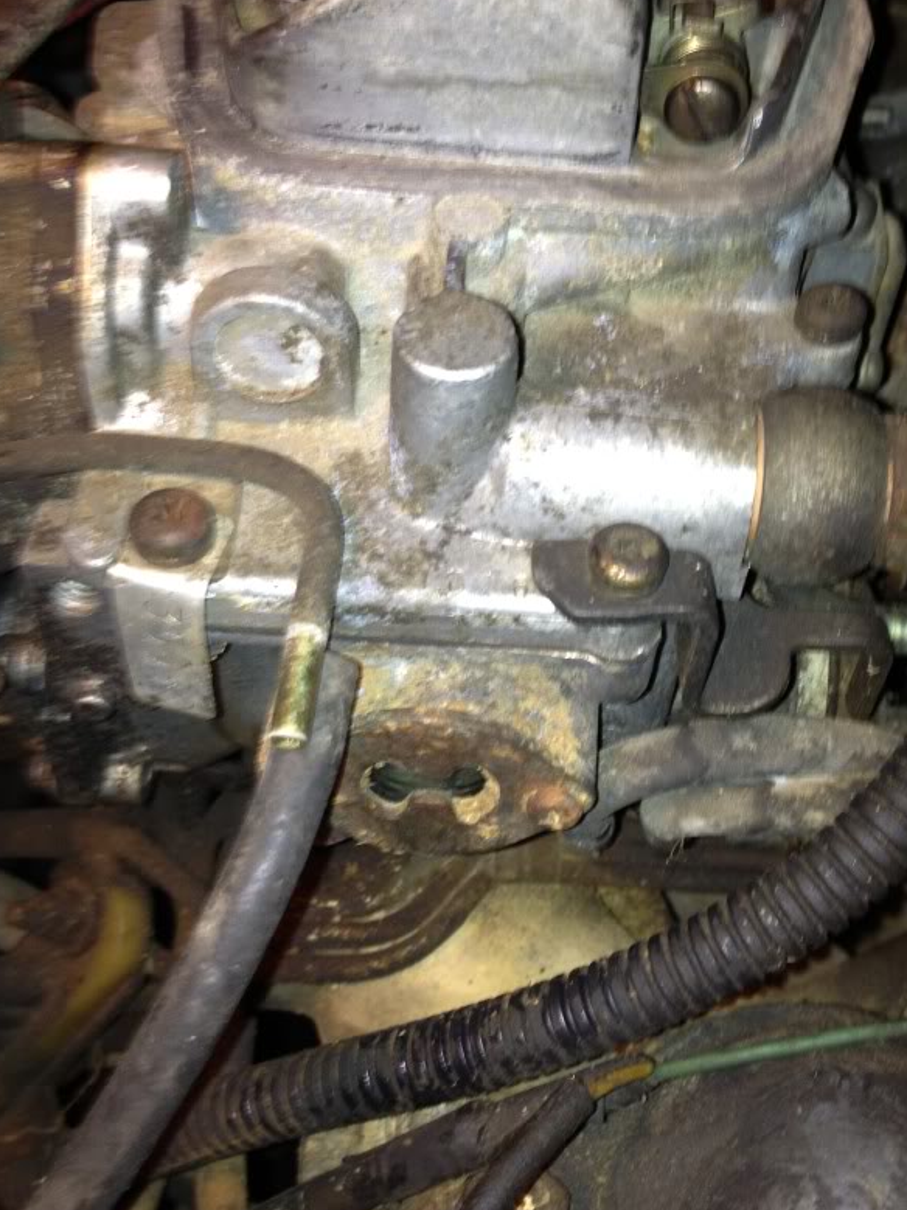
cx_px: 514
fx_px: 1607
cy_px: 514
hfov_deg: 31.5
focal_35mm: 46
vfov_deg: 41.1
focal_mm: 4.3
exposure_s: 1/26
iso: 50
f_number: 2.4
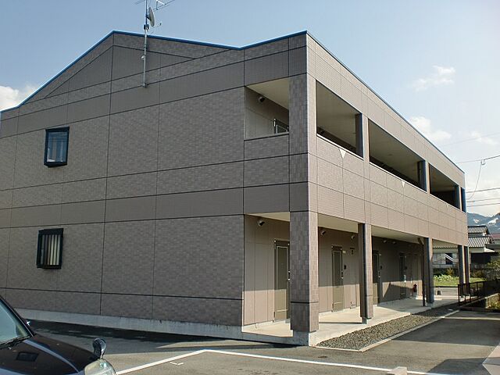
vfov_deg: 40.7
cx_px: 250
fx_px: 506
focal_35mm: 35
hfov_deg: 52.6
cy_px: 188
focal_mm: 6.3
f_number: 3.1
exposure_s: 1/800
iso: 64
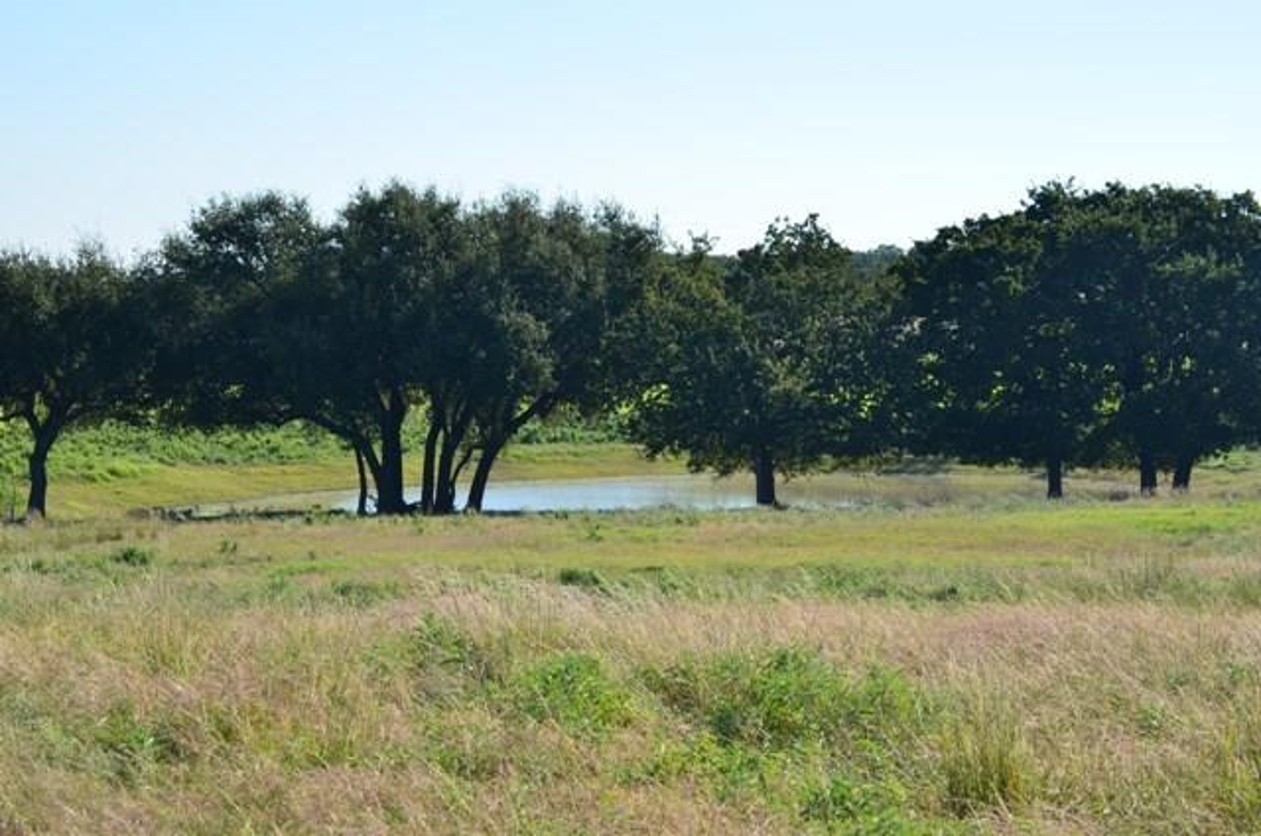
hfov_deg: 24.7
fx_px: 2884
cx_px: 630
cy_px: 418
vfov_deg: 16.5
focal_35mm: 82
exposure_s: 1/320
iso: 200
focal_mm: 55
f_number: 10
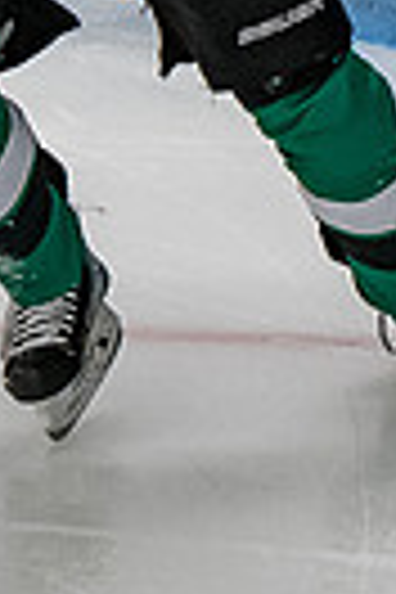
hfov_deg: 2.4
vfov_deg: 3.5
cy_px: -378
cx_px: -128
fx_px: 9586
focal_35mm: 581
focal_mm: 70
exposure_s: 1/800
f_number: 4
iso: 2500
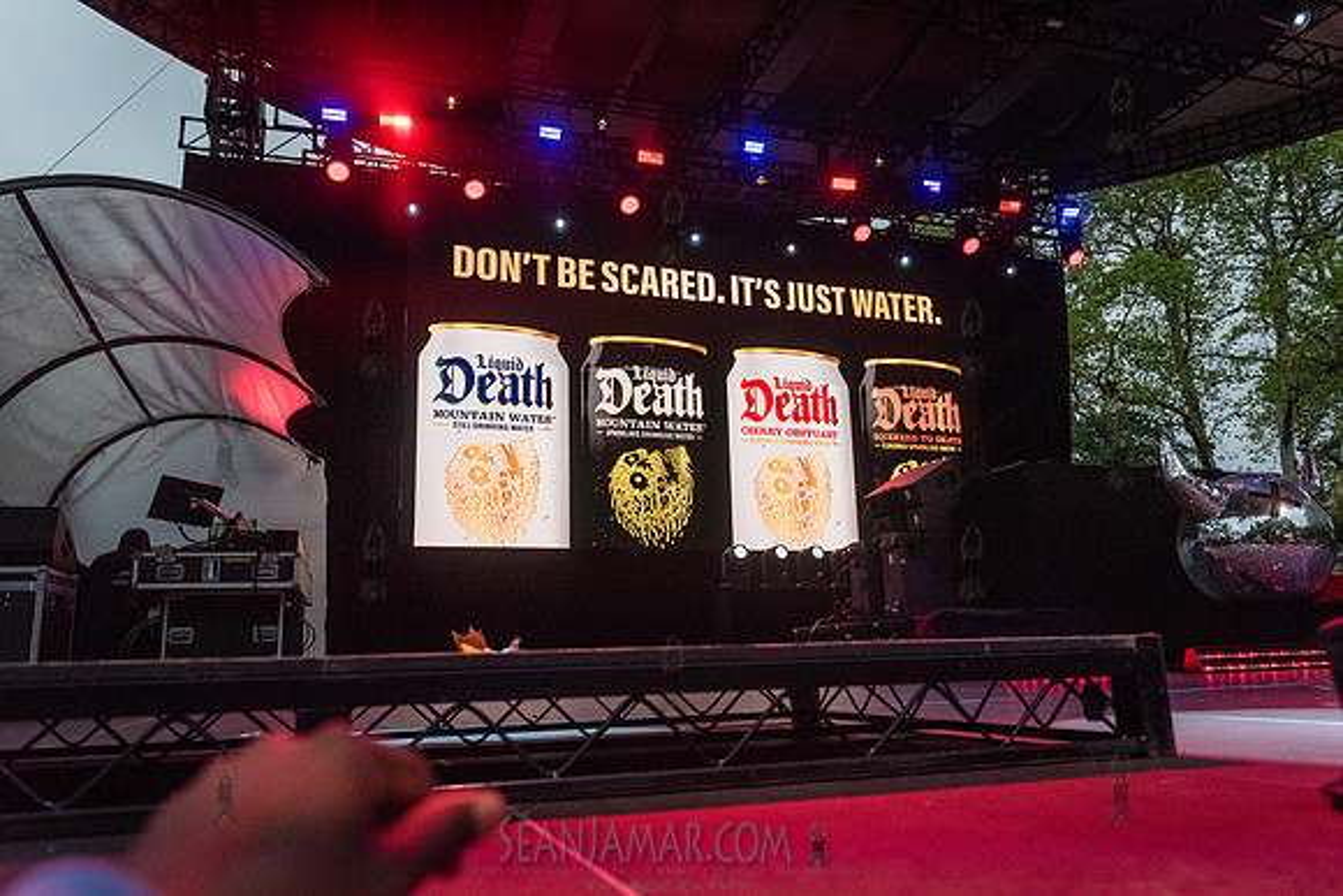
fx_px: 1007
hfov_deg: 67.4
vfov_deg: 48.0
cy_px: 448
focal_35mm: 27
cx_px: 672
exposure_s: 1/3200
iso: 5000
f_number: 3.5
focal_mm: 27
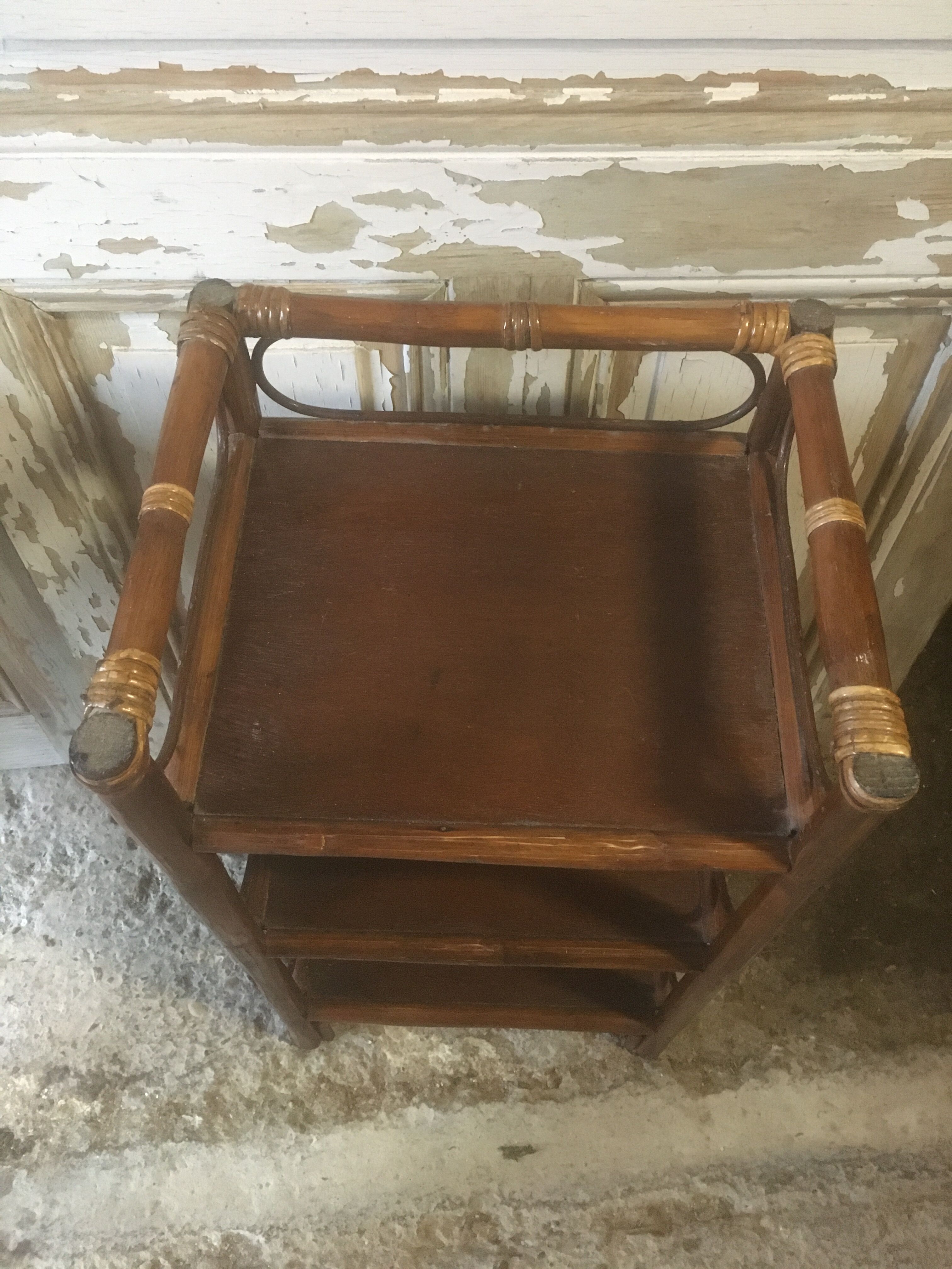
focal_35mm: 29
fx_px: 1063
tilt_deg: -57.9
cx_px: 476
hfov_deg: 48.2
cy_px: 634
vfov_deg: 61.7
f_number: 2.2
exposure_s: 1/17
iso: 320
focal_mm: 4.15
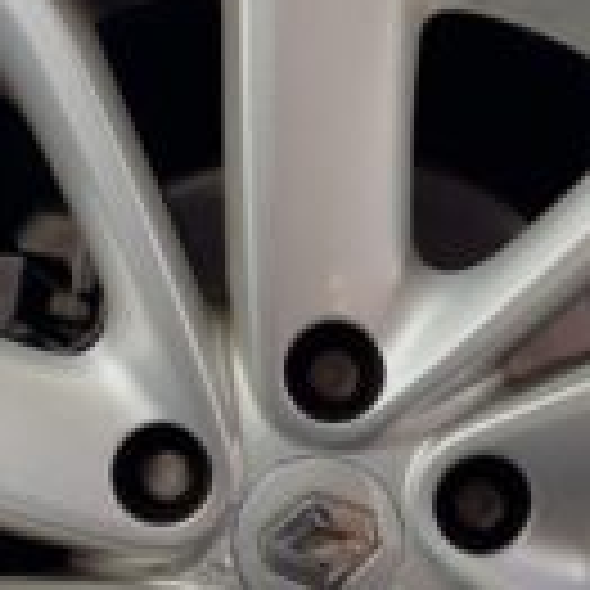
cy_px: 565
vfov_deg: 15.7
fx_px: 2102
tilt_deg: -4.5
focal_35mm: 109
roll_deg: +0.2
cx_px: 342
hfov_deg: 16.0
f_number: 1.6
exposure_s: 1/50
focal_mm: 5.96
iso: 125
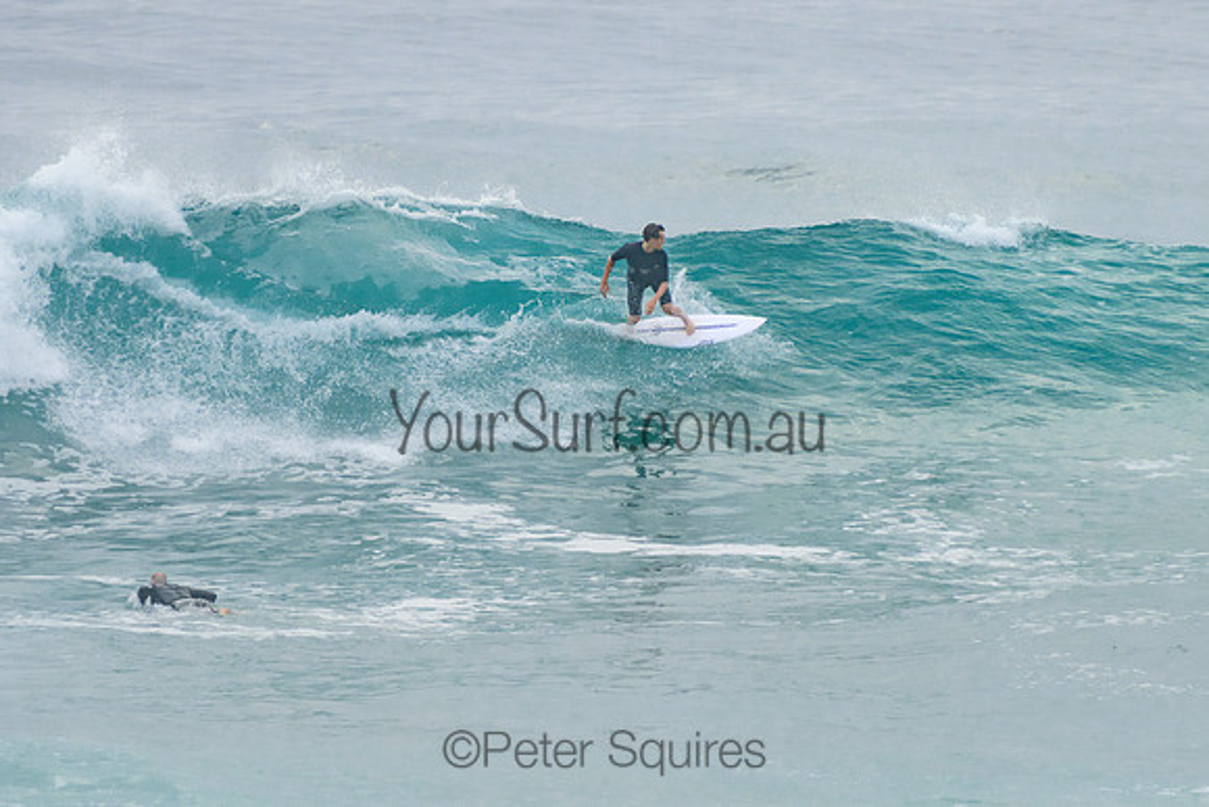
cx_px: 669
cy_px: 349
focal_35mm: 549
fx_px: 18455
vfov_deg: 2.5
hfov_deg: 3.8
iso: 500
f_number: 5.6
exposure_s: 1/1250
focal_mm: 400
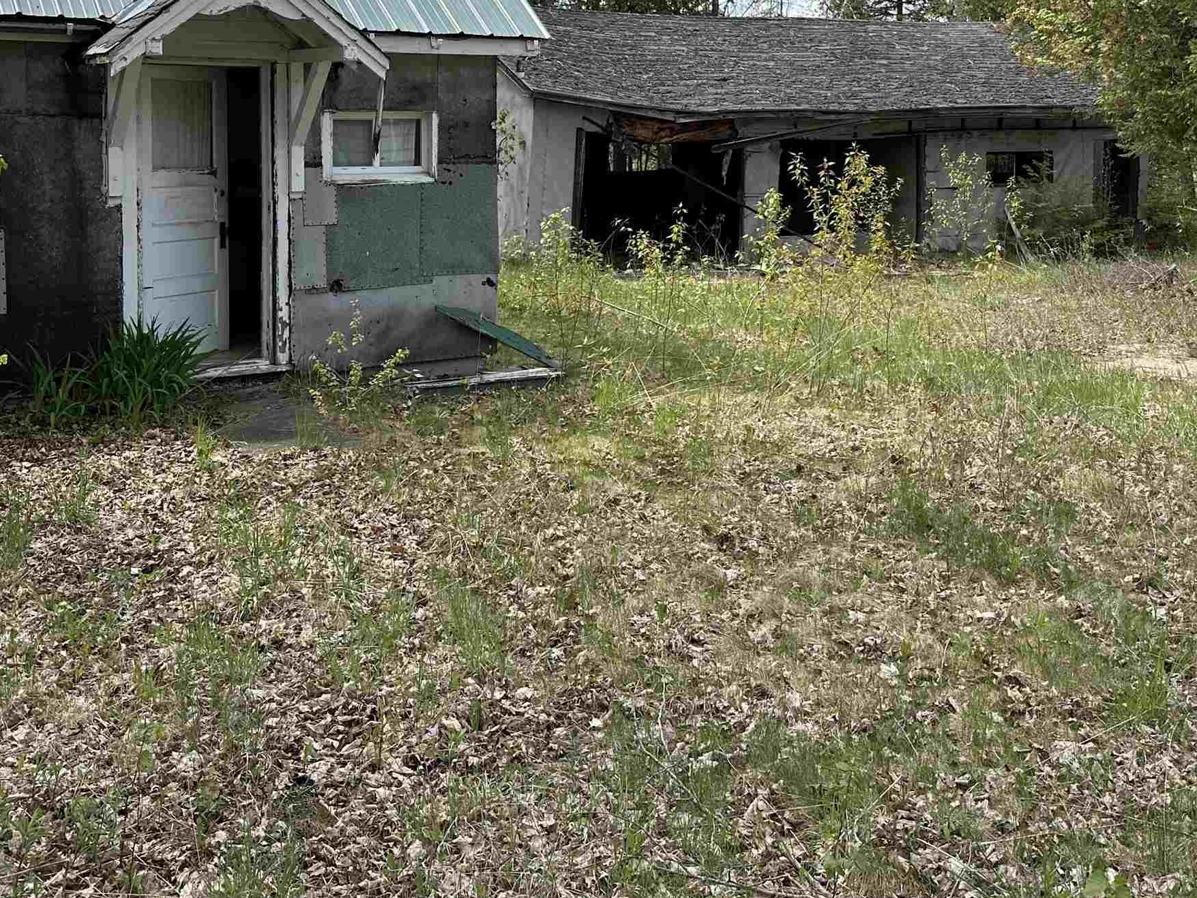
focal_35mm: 42
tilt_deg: -3.2
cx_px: 688
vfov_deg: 33.3
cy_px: 164
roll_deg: -1.8
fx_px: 1453
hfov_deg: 44.7
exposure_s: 1/2110
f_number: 1.78
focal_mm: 6.86
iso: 80
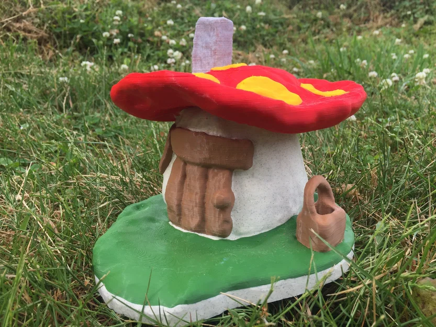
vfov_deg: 48.2
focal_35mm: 29
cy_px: 164
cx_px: 218
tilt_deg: -15.4
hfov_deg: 61.7
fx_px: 365
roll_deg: +1.5
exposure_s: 1/416
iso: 32
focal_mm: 4.15
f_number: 2.2
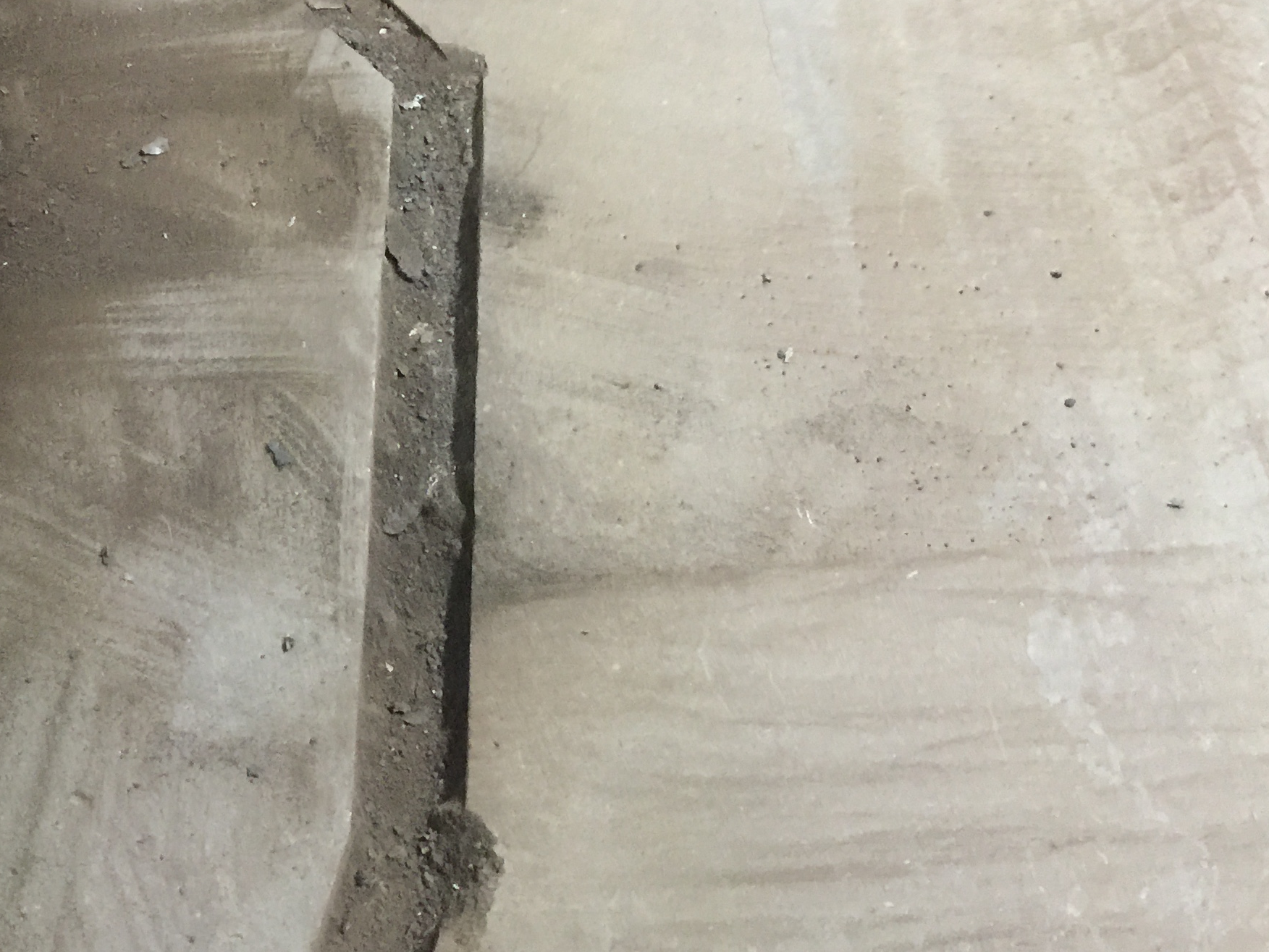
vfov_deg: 26.9
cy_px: 610
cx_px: 387
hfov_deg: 35.1
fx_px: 1980
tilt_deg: -59.5
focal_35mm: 54
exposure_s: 1/4
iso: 100
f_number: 2.2
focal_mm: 4.15
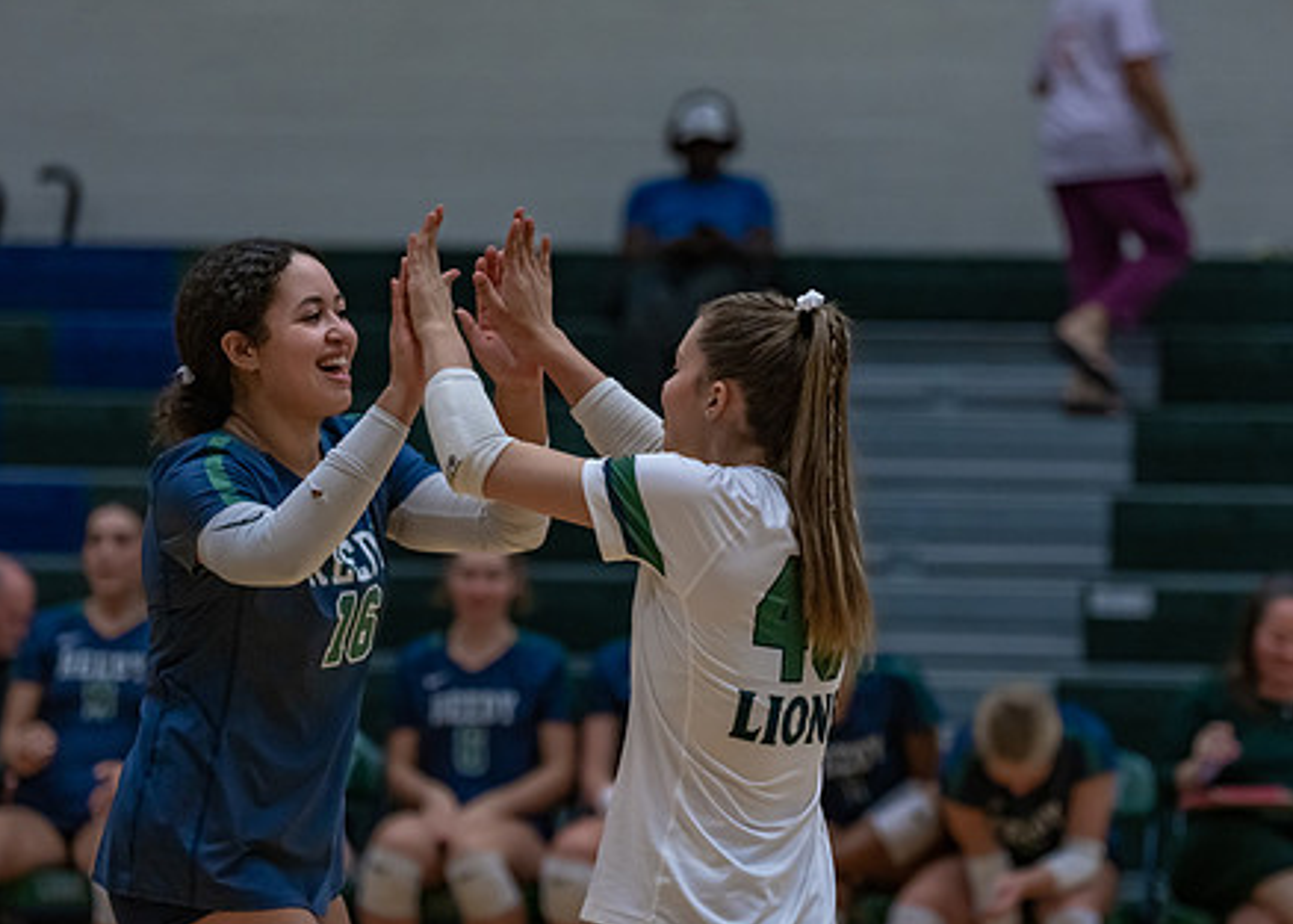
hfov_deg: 11.2
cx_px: 685
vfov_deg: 8.0
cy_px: 478
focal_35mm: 179
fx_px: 6574
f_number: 2.8
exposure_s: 1/1000
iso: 2500
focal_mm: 129
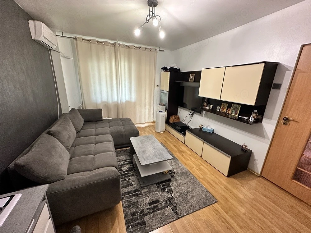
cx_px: 156
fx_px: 126
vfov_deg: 85.7
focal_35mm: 14
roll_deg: -2.1
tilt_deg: -16.3
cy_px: 116
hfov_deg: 102.1
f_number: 2.2
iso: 320
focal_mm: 2.22
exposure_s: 1/67
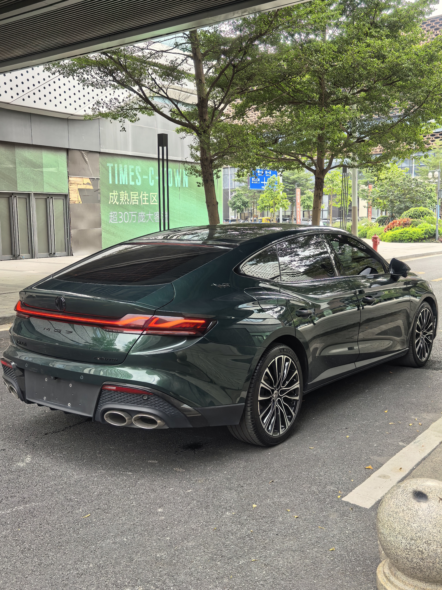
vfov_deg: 51.4
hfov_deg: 39.7
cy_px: 295
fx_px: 613
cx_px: 221
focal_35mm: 36
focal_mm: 5.34
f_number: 1.6
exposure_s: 1/591
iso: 50
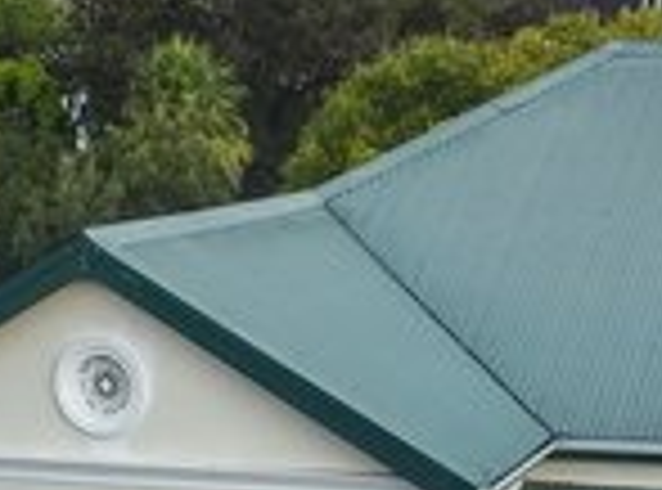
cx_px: 324
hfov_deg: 18.1
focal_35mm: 109
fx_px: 2076
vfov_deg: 13.1
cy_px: 602
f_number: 2.8
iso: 164
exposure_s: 1/25
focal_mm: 3.61
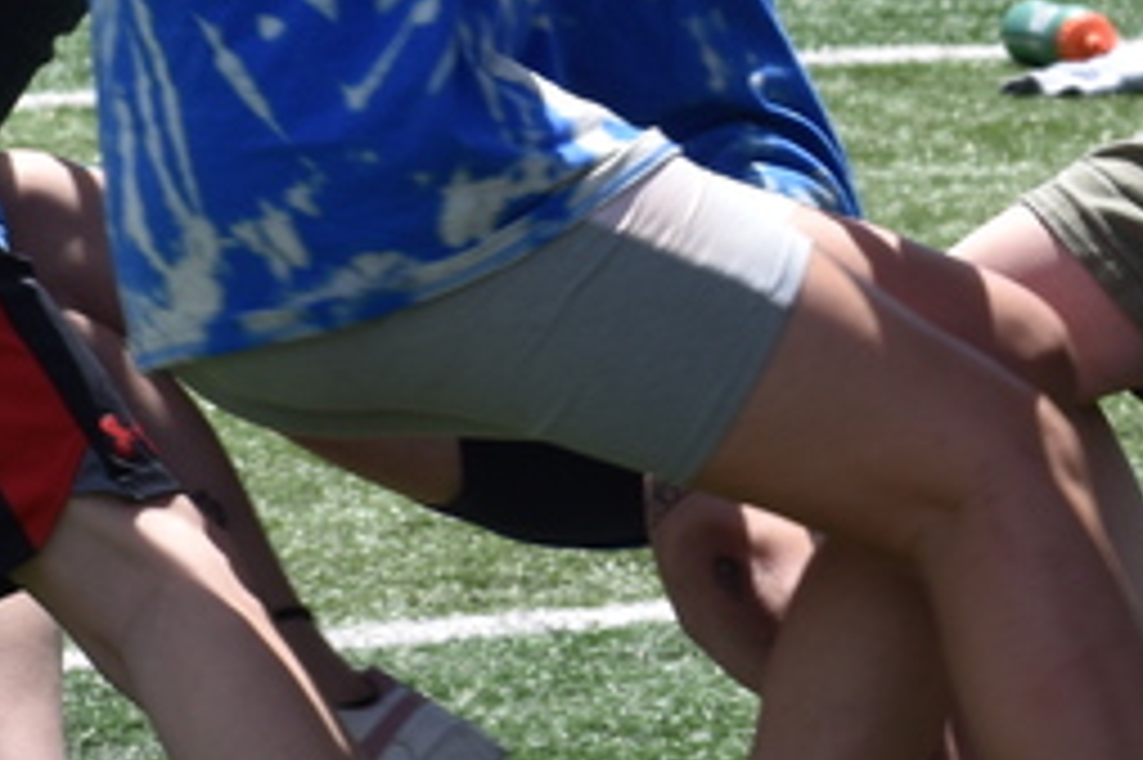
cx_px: 2142
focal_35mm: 593
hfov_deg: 3.5
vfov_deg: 2.3
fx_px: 18815
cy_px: -362
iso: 100
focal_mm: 98
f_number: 13
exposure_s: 1/160
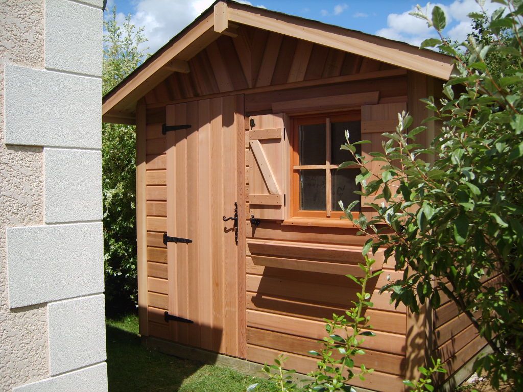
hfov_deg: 52.6
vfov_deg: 40.7
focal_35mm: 35
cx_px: 262
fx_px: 529
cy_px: 196
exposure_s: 1/180
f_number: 7.1
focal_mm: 7.4
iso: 50
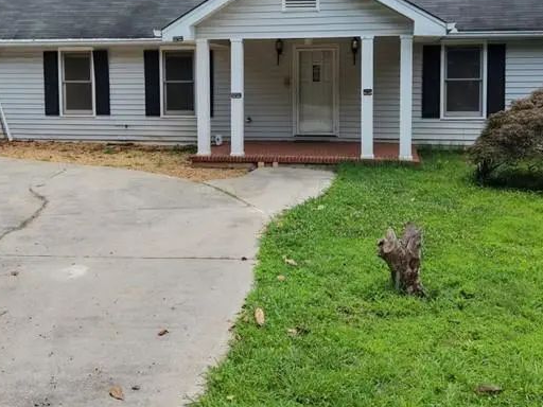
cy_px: 120
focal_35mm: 48
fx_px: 753
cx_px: 228
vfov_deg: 29.9
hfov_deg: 39.5
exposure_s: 1/1000
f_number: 1.8
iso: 100
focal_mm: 8.67
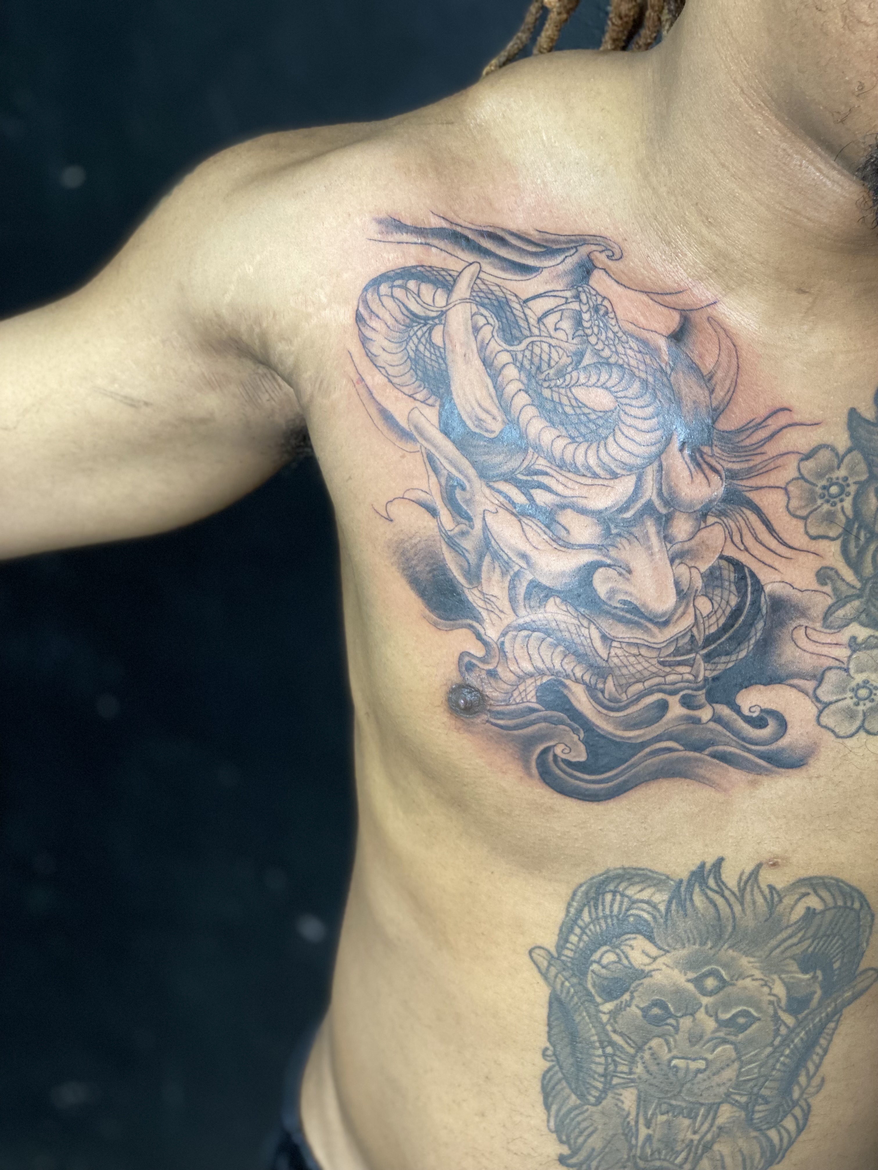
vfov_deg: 36.8
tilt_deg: -18.2
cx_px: 439
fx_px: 1759
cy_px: 585
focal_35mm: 52
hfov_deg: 28.0
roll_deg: +1.4
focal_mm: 6
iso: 125
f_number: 2
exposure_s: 1/40
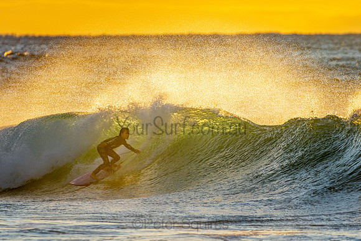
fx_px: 7749
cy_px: 120
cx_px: 180
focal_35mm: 773
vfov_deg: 1.8
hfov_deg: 2.7
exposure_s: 1/1250
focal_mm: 500
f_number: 5.6
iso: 250
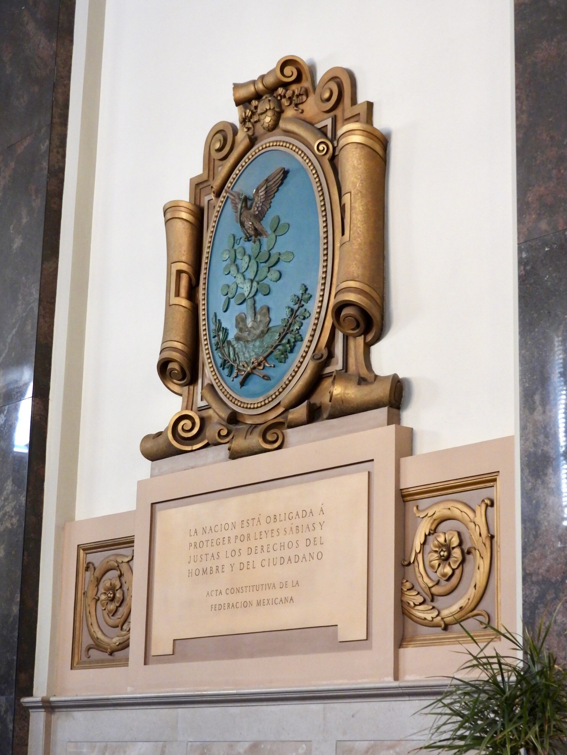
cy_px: 378
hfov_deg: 19.6
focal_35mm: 75
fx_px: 1638
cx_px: 284
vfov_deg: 26.0
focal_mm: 13.4
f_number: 3.5
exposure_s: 1/50
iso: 400
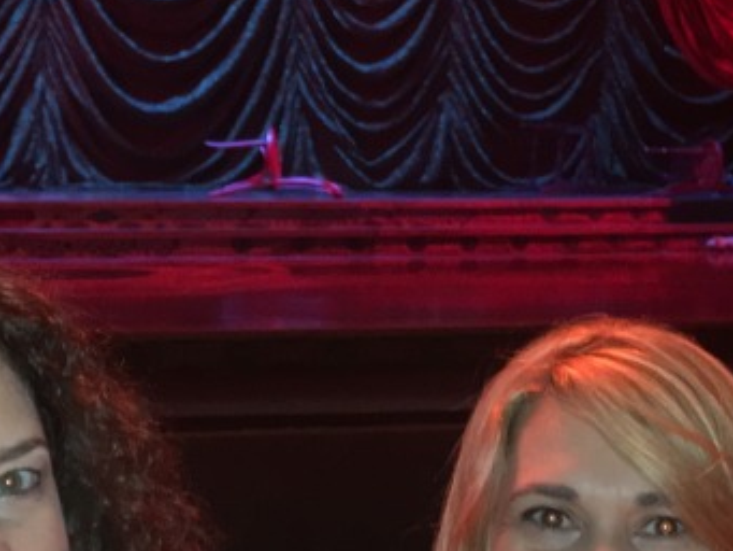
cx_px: 131
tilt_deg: -4.2
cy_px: 314
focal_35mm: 87
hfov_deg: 22.2
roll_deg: -0.2
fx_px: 1843
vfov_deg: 17.0
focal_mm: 4.15
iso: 160
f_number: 2.2
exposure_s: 1/16
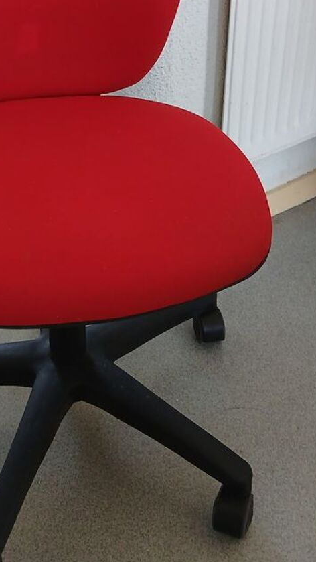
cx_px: 92
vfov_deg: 44.0
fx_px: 670
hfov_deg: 26.3
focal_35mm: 45
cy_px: 141
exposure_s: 1/50
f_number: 1.8
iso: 160
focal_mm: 3.98
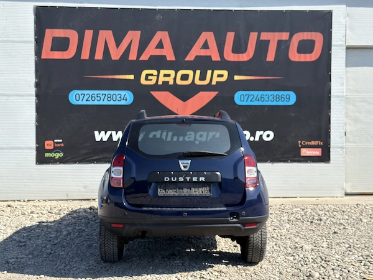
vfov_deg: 30.3
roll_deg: +0.1
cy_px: 140
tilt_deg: -1.1
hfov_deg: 39.7
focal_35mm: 48
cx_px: 186
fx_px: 517
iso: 80
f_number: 1.78
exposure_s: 1/4587
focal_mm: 6.76
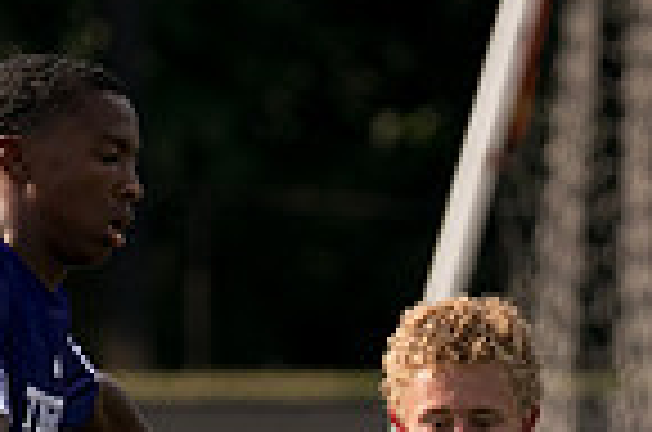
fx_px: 17276
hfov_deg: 2.2
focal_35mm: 956
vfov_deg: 1.4
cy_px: 767
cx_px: 453
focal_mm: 145
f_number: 2.8
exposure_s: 1/2000
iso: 160
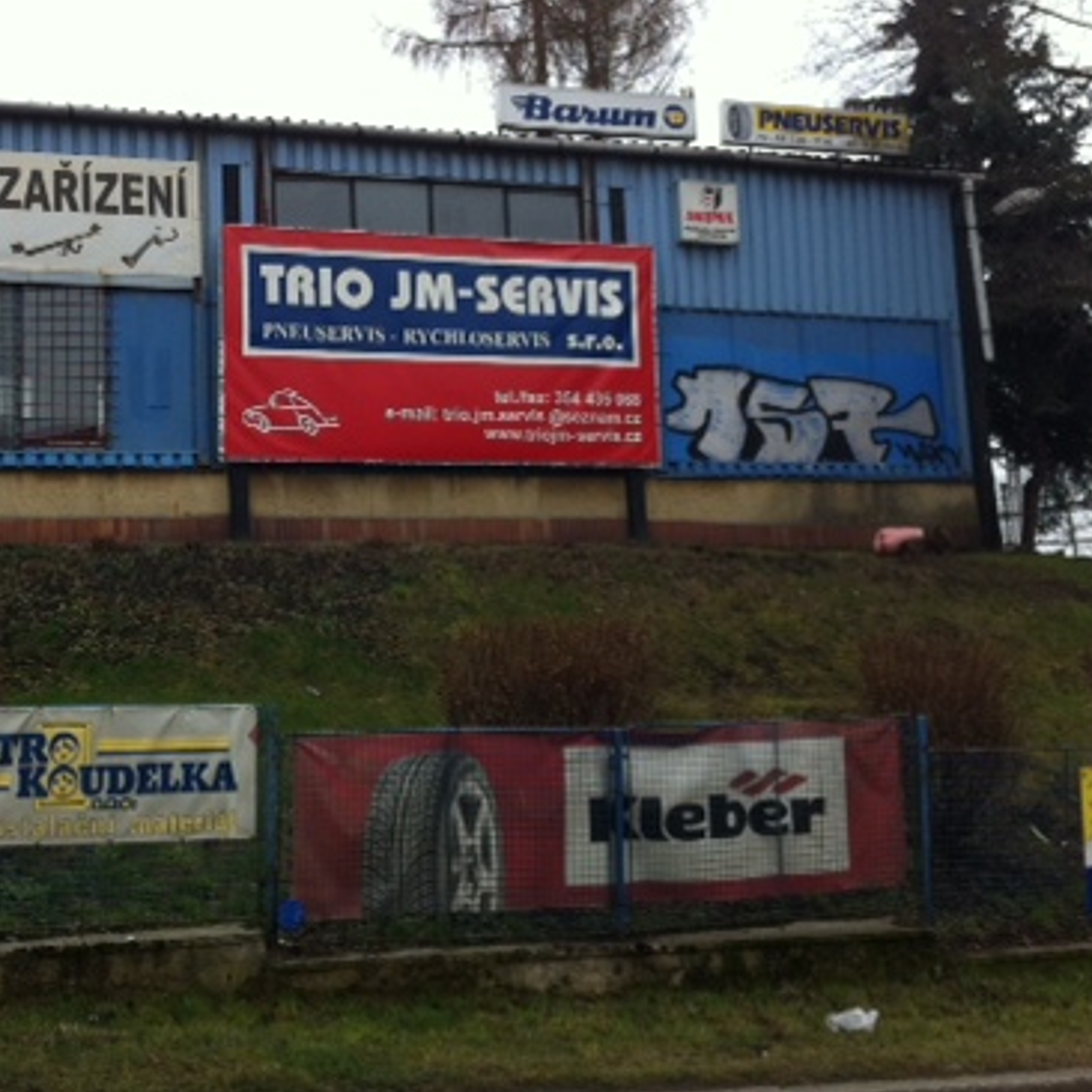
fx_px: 1927
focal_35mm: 54
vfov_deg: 31.5
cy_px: 421
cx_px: 313
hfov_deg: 31.2
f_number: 2.8
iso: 80
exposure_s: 1/174
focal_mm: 3.85
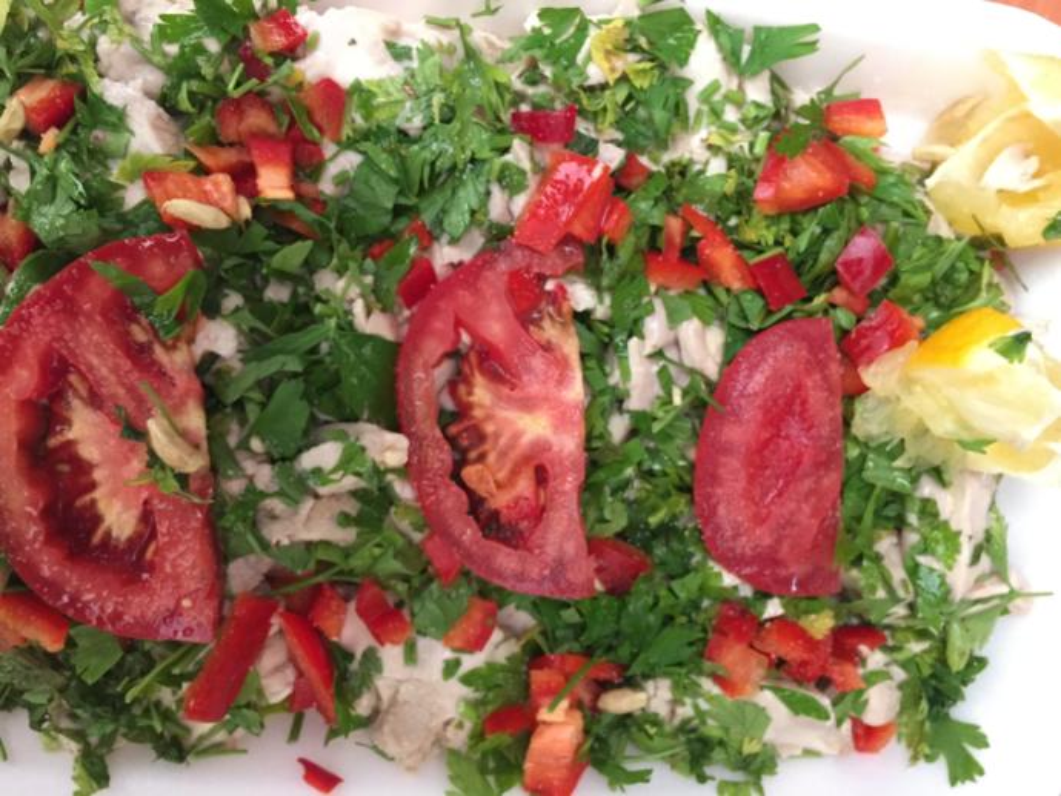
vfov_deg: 48.3
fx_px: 889
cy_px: 398
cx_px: 530
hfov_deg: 61.6
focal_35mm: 29
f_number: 2.2
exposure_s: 1/17
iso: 250
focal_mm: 4.15
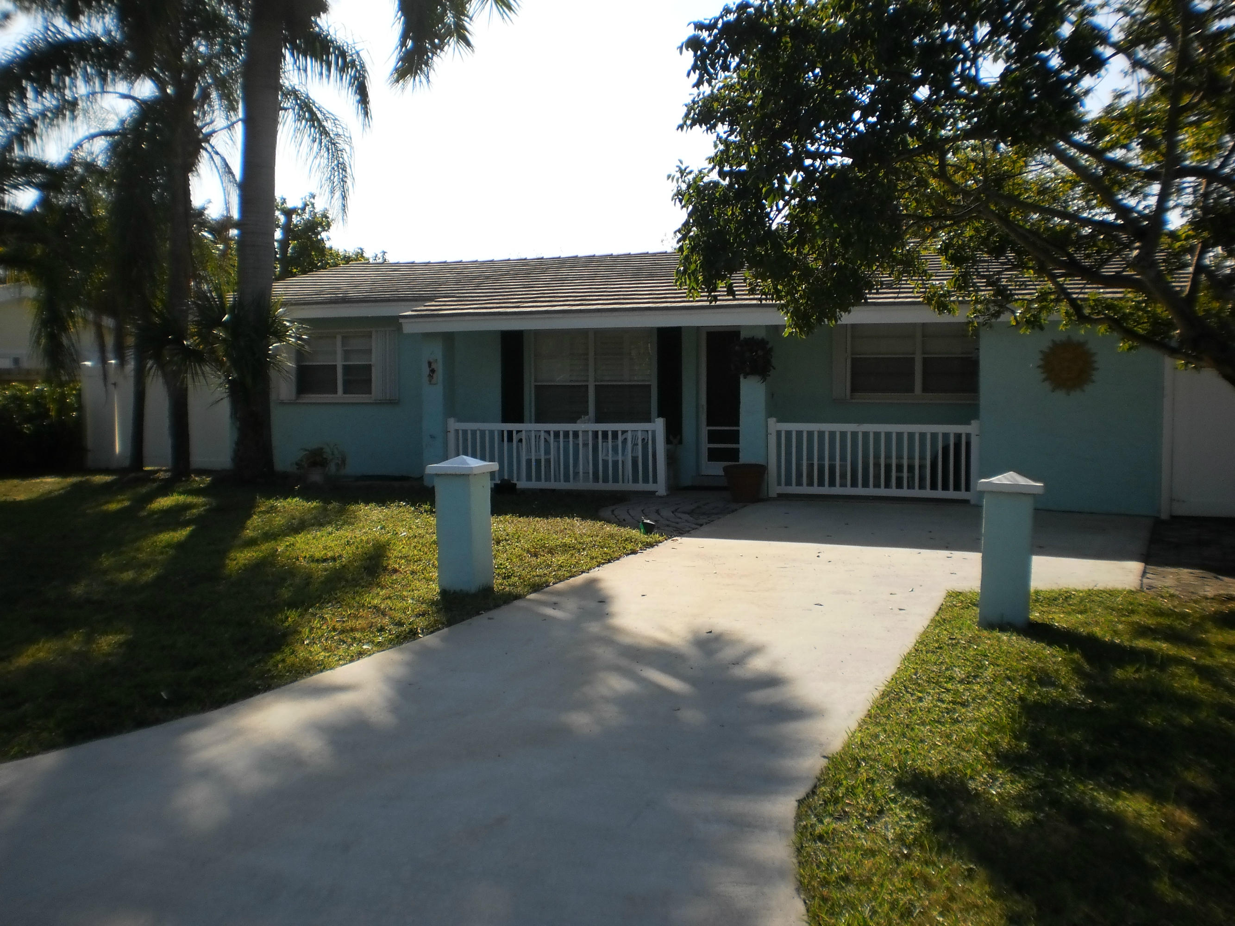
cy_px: 463
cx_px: 618
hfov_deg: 51.4
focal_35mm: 36
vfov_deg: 39.7
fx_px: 1284
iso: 100
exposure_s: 1/800
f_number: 4.6
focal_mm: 6.3
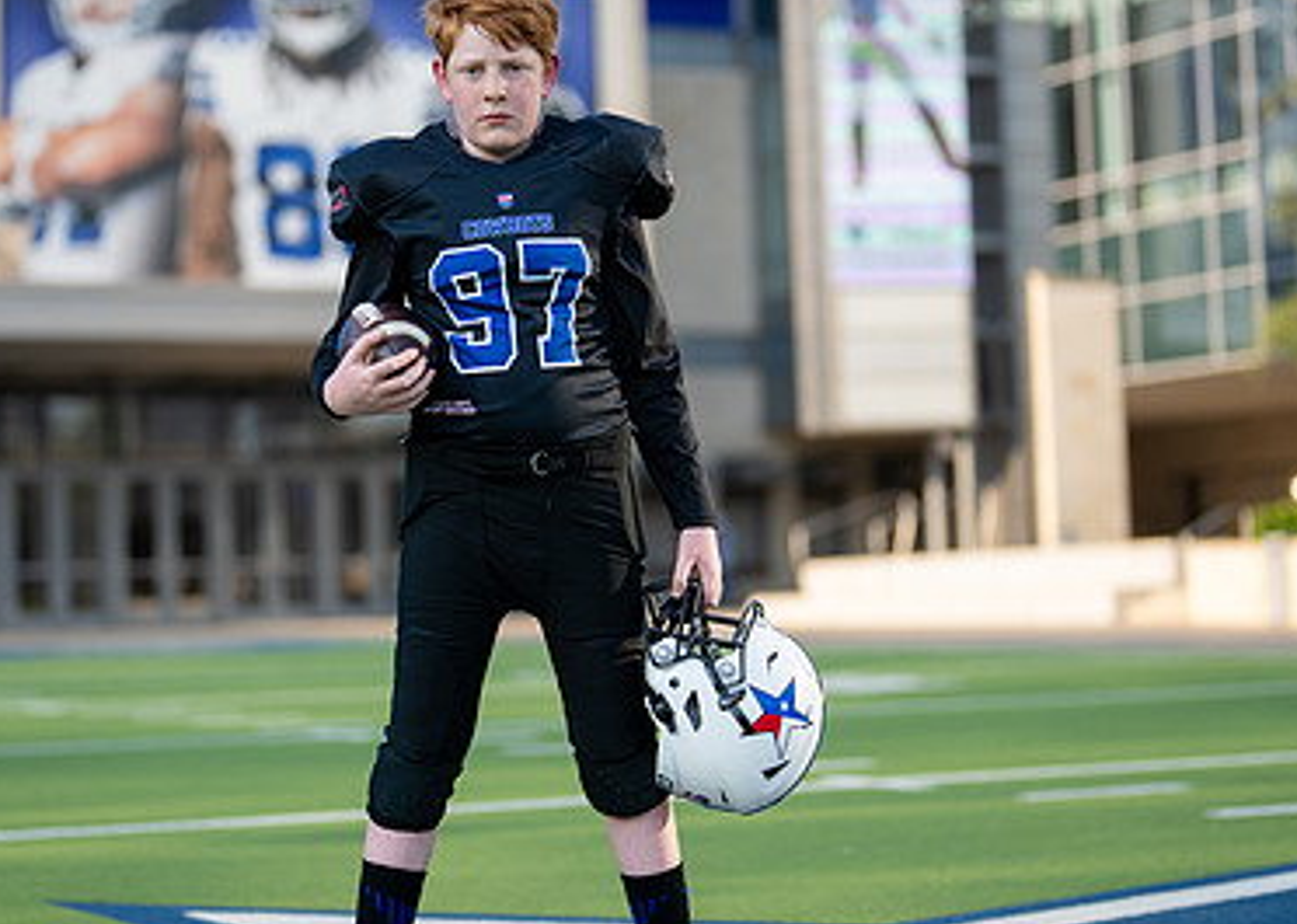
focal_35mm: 88
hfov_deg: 22.6
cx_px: 519
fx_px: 3239
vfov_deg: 16.2
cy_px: 425
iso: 100
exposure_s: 1/3200
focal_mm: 50
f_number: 1.2
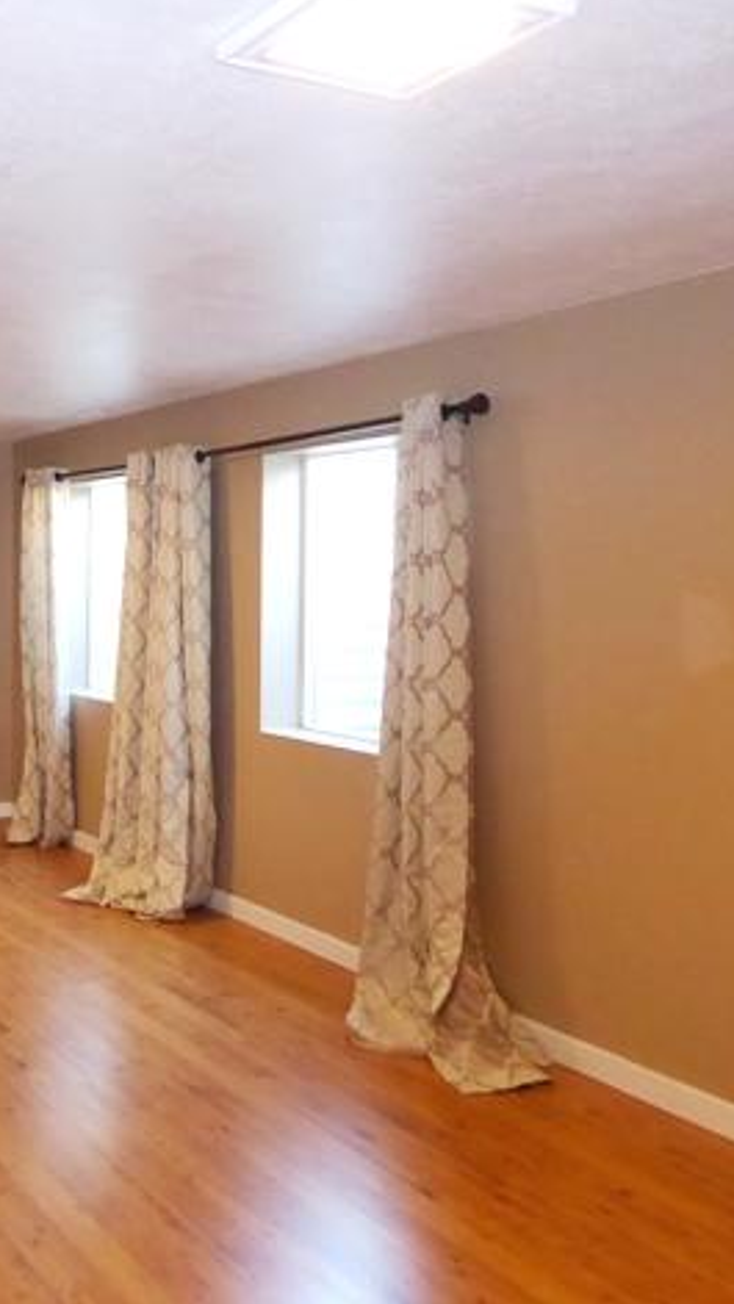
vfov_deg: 54.0
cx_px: 78
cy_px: 642
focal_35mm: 37
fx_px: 1280
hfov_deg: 30.6
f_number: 3.3
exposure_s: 1/60
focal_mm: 4.3
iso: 800
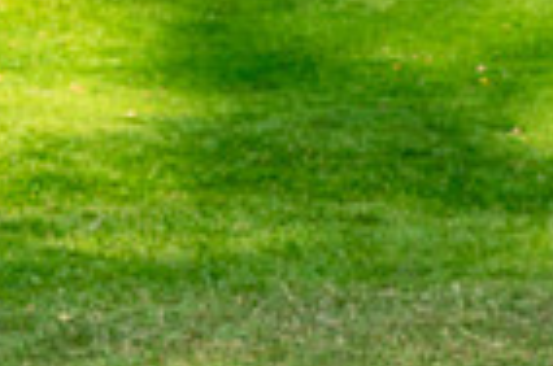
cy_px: -378
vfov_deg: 4.7
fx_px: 4383
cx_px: -358
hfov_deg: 7.1
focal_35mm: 286
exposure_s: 1/200
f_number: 8
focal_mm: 47
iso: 200
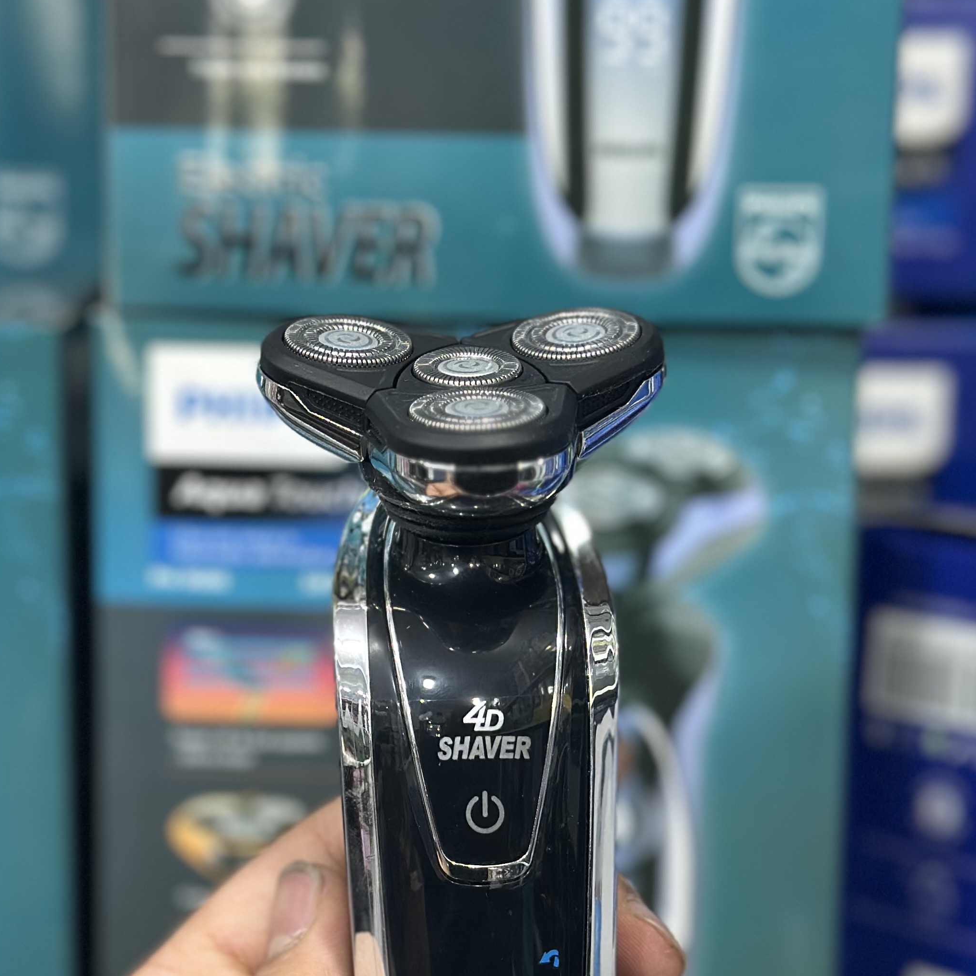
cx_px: 436
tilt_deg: -14.5
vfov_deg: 20.6
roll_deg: -1.3
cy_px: 670
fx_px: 2680
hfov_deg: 20.6
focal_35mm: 84
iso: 160
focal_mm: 6.86
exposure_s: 1/100
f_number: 1.78
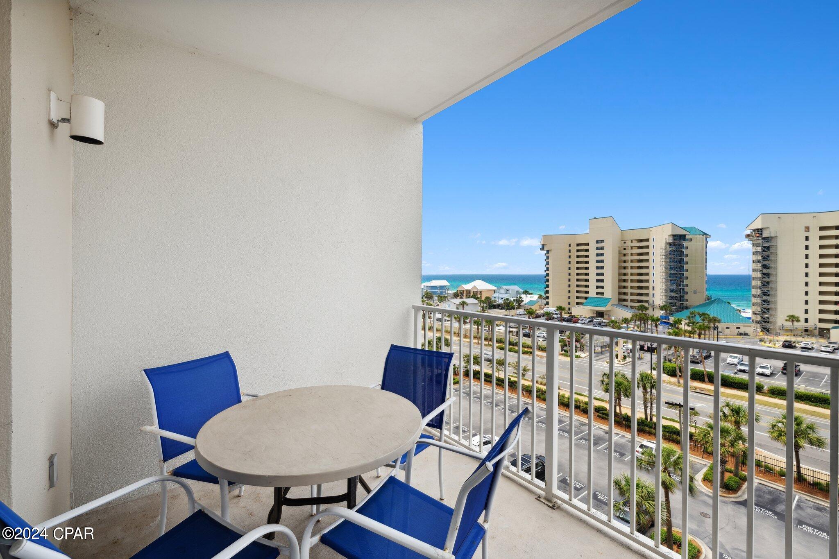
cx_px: 420
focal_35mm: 15
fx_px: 350
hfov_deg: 100.4
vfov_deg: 77.3
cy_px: 280
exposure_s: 1/100
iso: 200
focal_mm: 15
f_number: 11
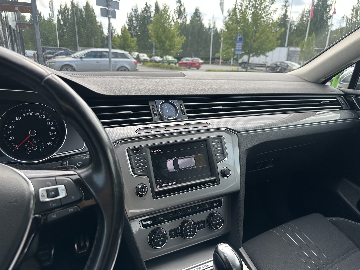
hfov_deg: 71.6
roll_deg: -1.5
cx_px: 180
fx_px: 250
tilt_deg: -17.1
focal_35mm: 24
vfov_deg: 56.8
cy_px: 135
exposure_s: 1/634
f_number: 1.78
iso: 80
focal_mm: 6.86
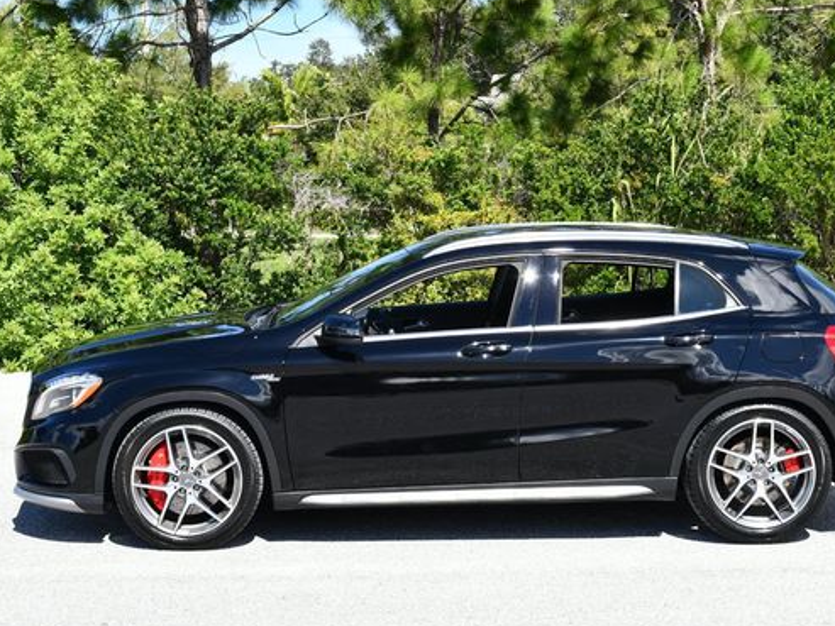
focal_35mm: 75
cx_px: 434
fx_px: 1810
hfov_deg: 26.0
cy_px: 281
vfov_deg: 19.6
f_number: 8
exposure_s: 1/250
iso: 200
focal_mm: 30
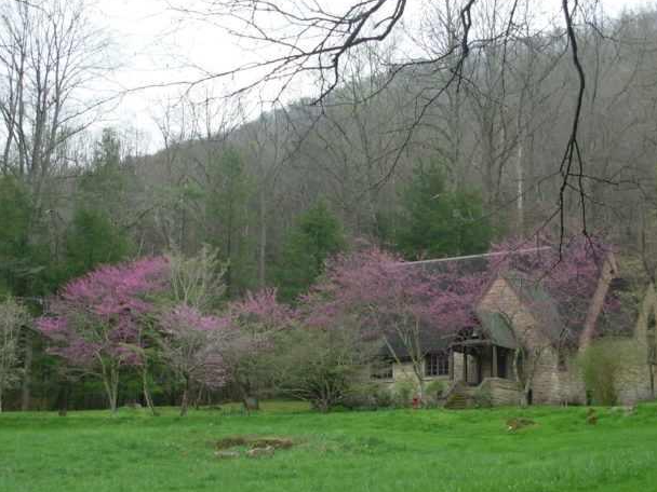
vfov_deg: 22.9
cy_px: 261
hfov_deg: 30.3
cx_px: 344
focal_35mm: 64
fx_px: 1215
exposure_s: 1/124
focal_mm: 6.3
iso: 50
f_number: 2.9
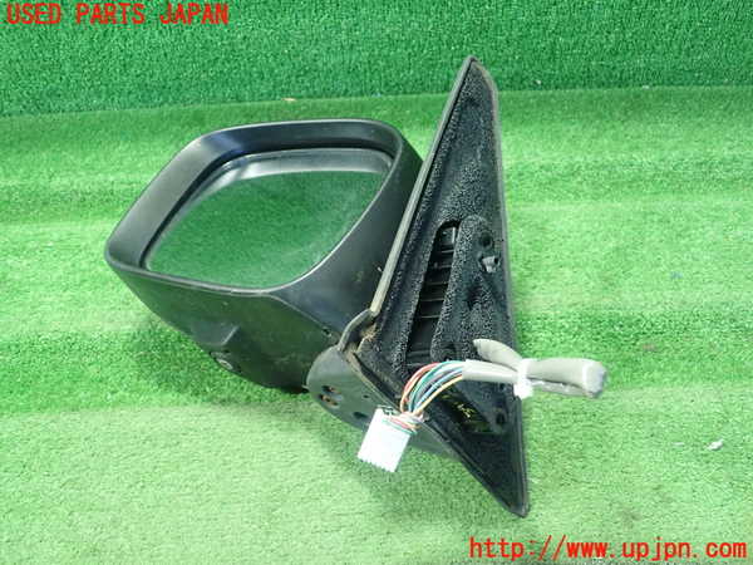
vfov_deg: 46.8
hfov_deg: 60.0
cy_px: 282
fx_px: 653
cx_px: 376
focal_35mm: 30
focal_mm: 5.5
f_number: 2.3
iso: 800
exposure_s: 1/80
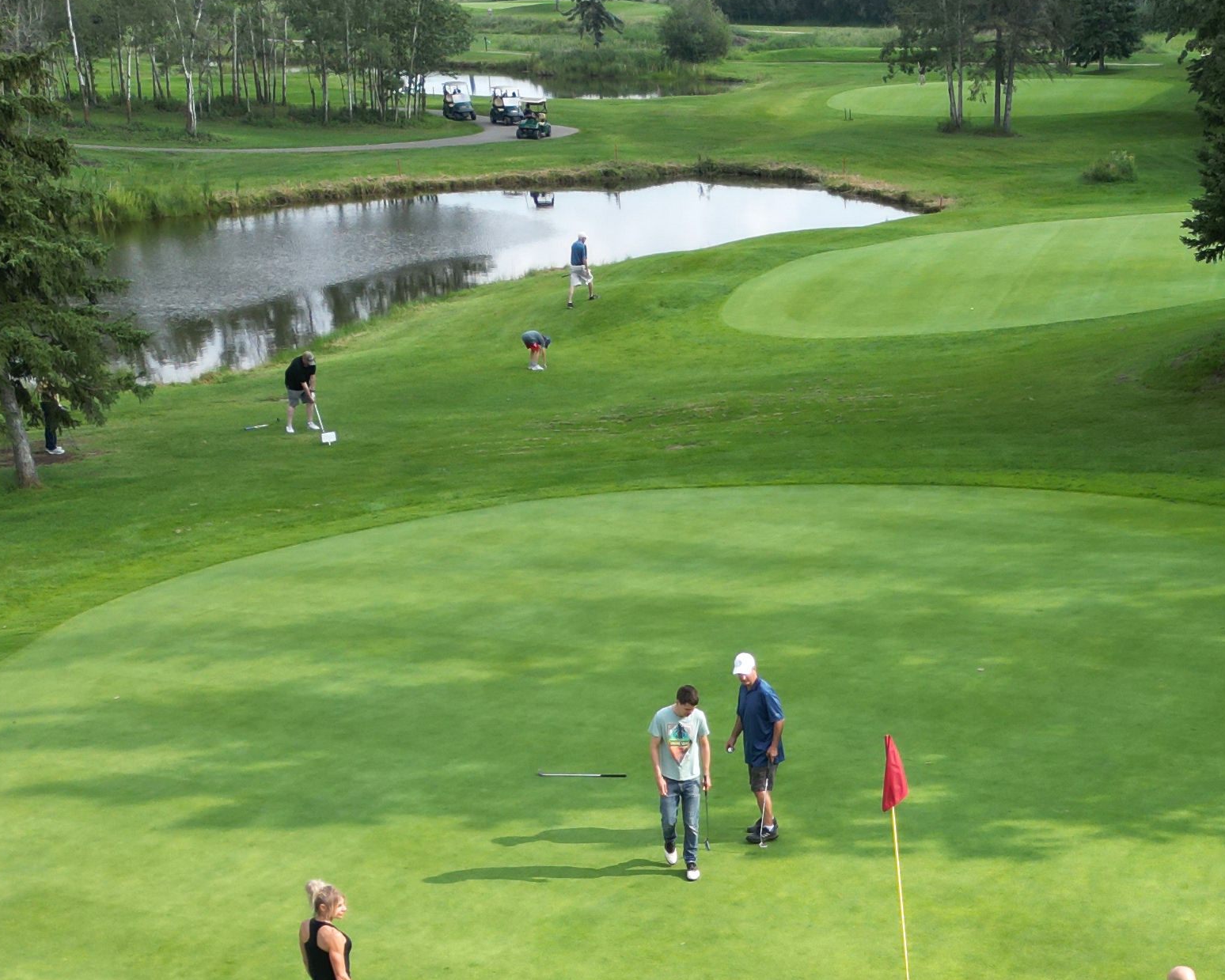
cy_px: 1190
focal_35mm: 61
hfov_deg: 30.4
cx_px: 931
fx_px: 2212
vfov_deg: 22.9
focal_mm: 6.72
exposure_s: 1/1250
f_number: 1.7
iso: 110
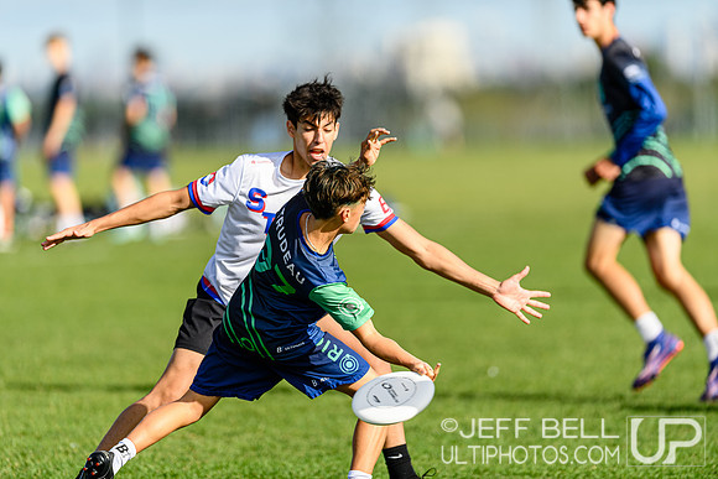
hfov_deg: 5.2
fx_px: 7979
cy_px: 240
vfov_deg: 3.4
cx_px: 359
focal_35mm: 400
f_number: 3.2
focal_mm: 400
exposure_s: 1/1600
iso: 100
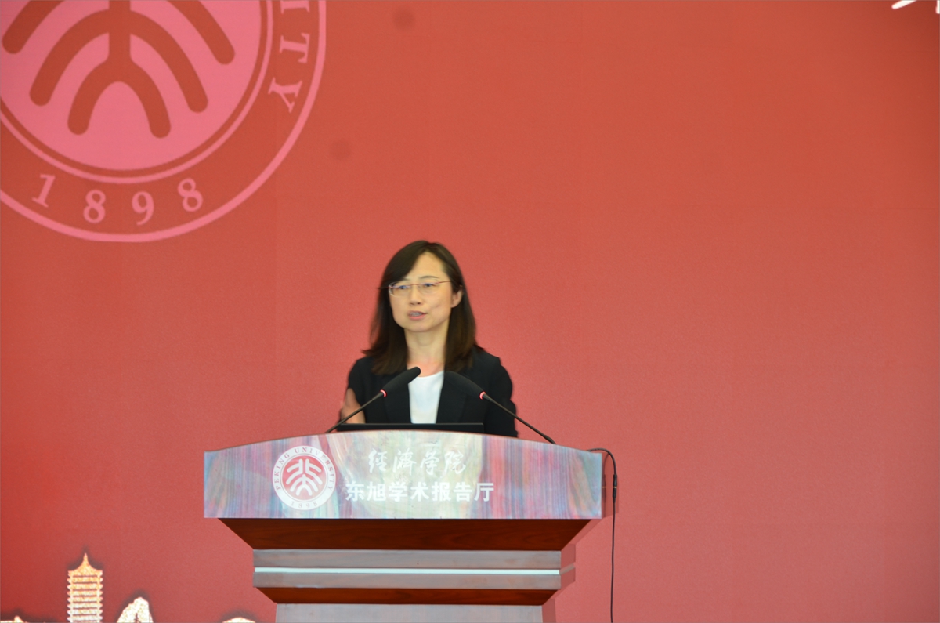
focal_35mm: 142
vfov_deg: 9.6
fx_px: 3713
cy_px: 312
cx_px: 470
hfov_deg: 14.4
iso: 160
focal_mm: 95
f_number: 5.3
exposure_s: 1/5
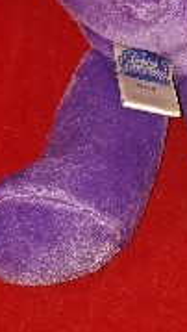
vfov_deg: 25.7
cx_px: 189
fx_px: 668
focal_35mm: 76
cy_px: -39
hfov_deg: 15.6
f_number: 1.7
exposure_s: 1/40
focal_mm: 4.2
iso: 100
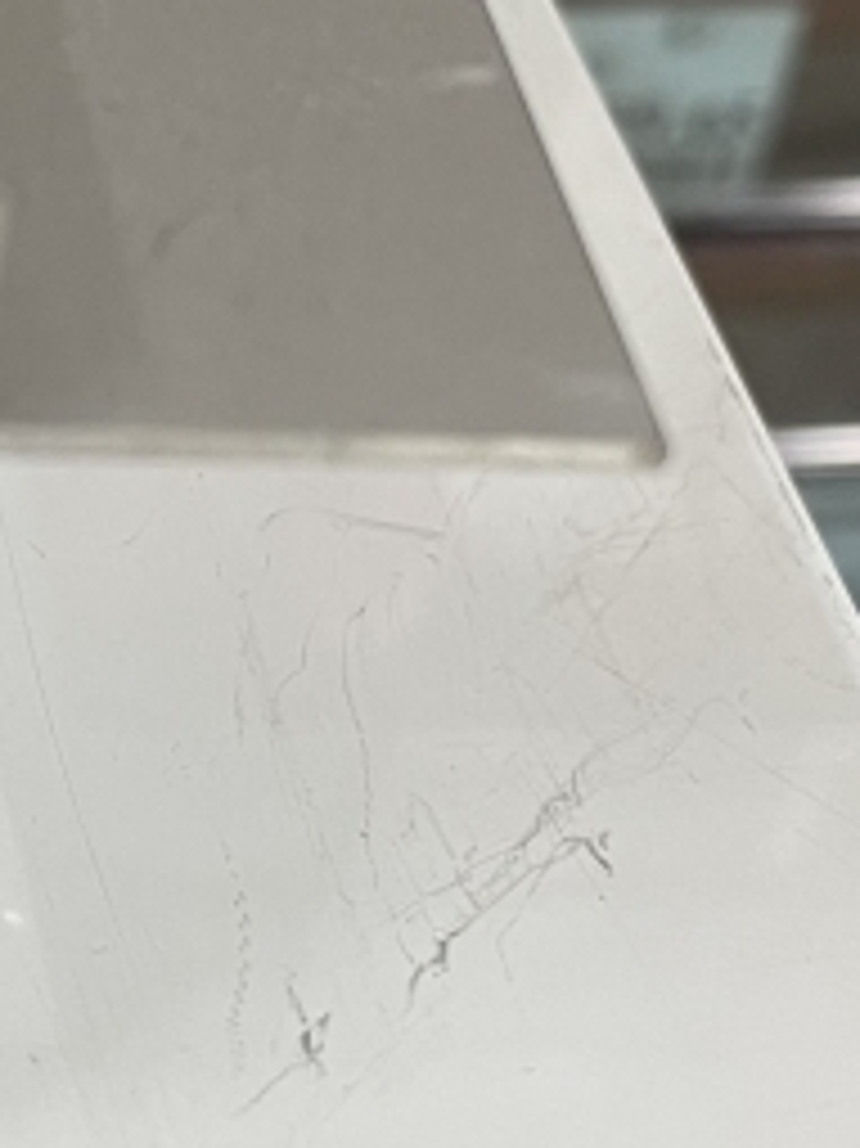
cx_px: -203
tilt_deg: -39.9
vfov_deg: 19.2
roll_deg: -2.6
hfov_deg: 14.0
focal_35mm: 102
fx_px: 3382
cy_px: 342
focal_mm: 4.2
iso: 64
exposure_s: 1/50
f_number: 1.6
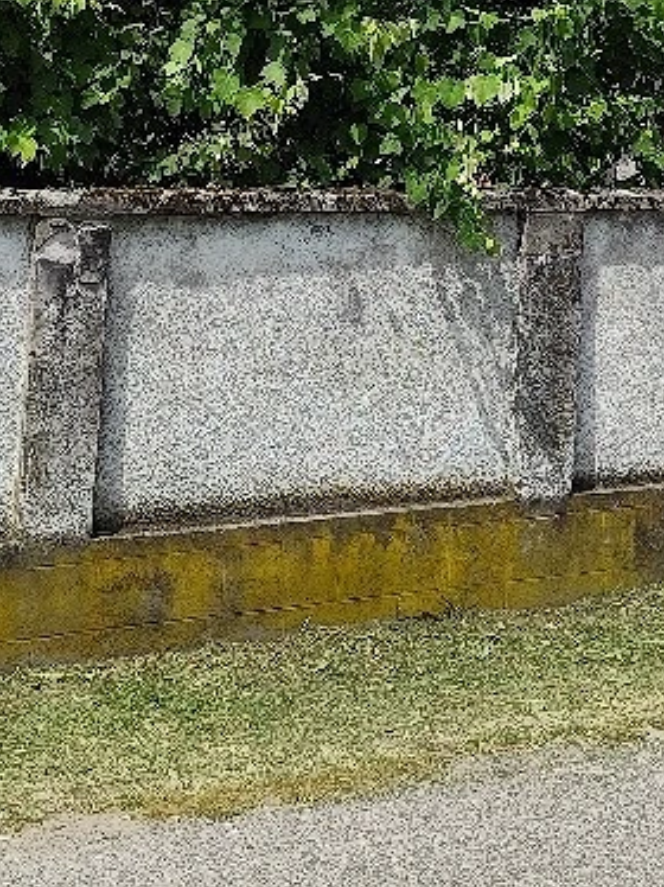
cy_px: -89
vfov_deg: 22.5
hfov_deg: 17.7
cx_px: 576
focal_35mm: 82
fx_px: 2100
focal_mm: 6.19
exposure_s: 1/769
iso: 50
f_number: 1.65
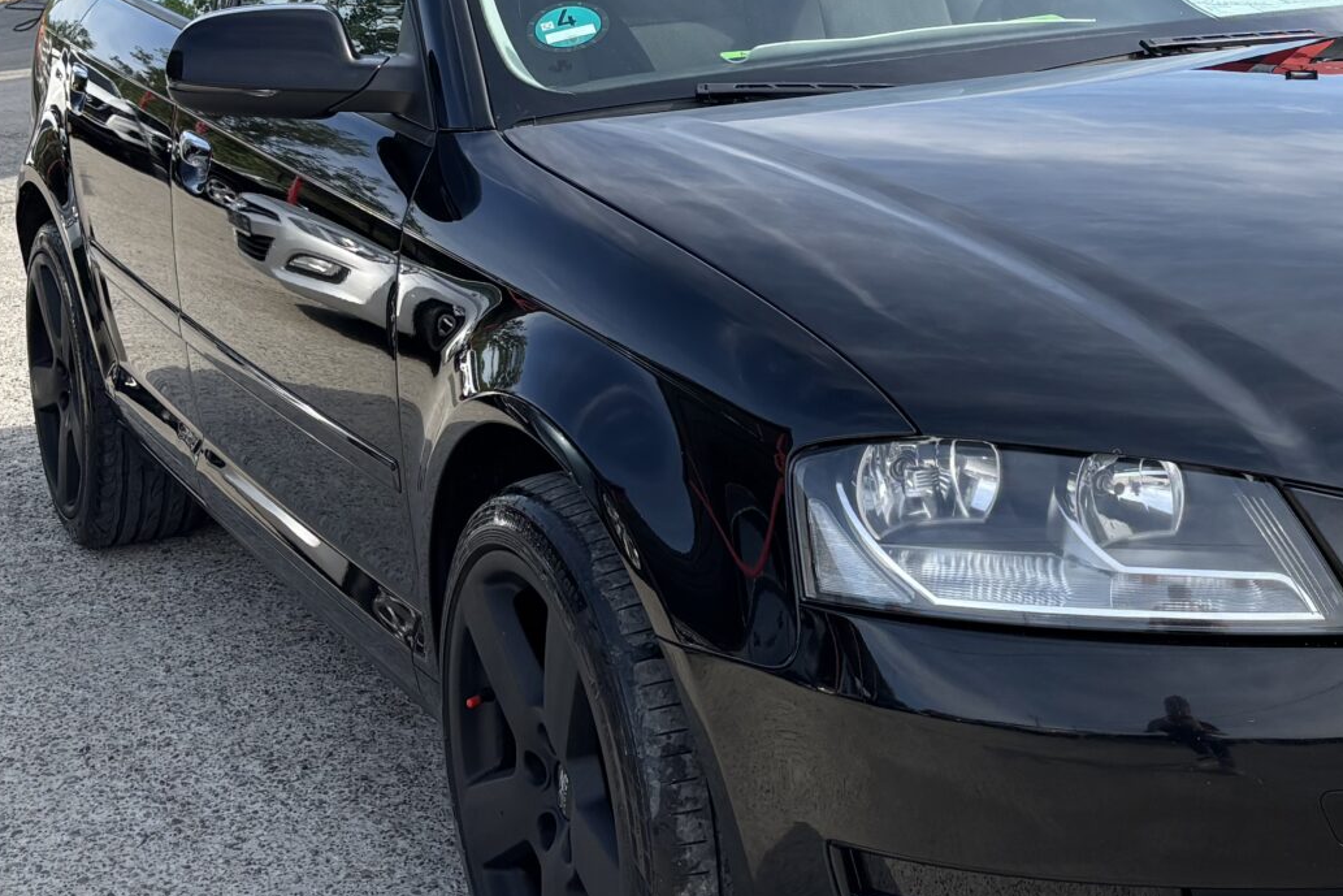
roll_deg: +7.0
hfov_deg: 29.4
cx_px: 1066
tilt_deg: -12.2
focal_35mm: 67
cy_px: 133
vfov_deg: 20.0
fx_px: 2500
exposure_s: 1/1499
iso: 50
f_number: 1.6
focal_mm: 5.96
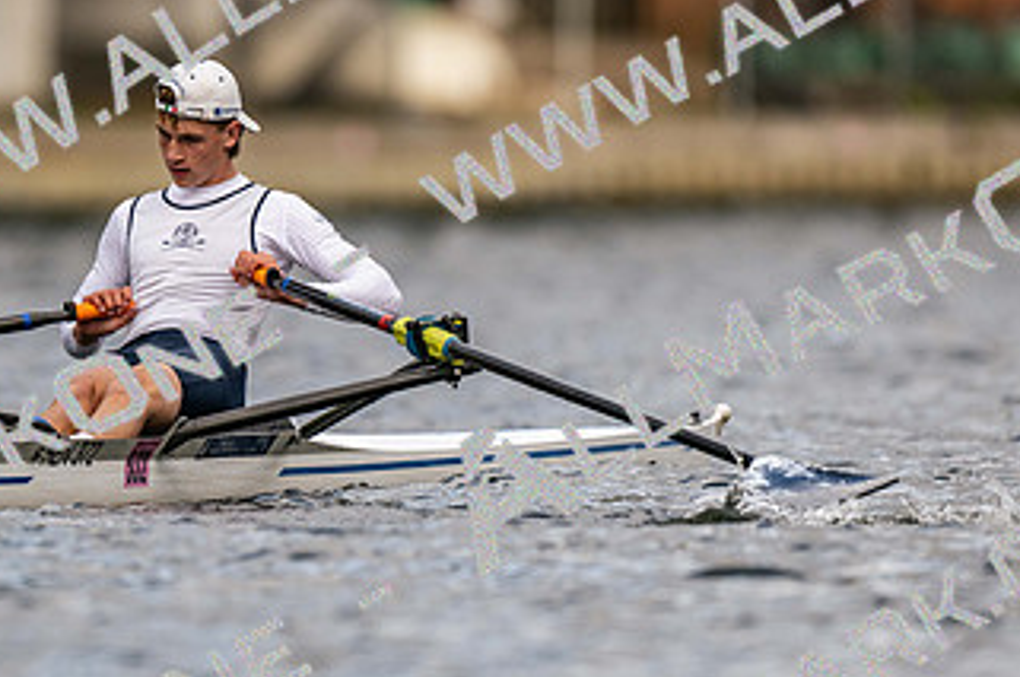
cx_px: 187
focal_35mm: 1086
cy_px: 277
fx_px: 30723
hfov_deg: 1.9
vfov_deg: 1.3
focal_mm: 600
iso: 500
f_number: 4
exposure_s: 1/2500
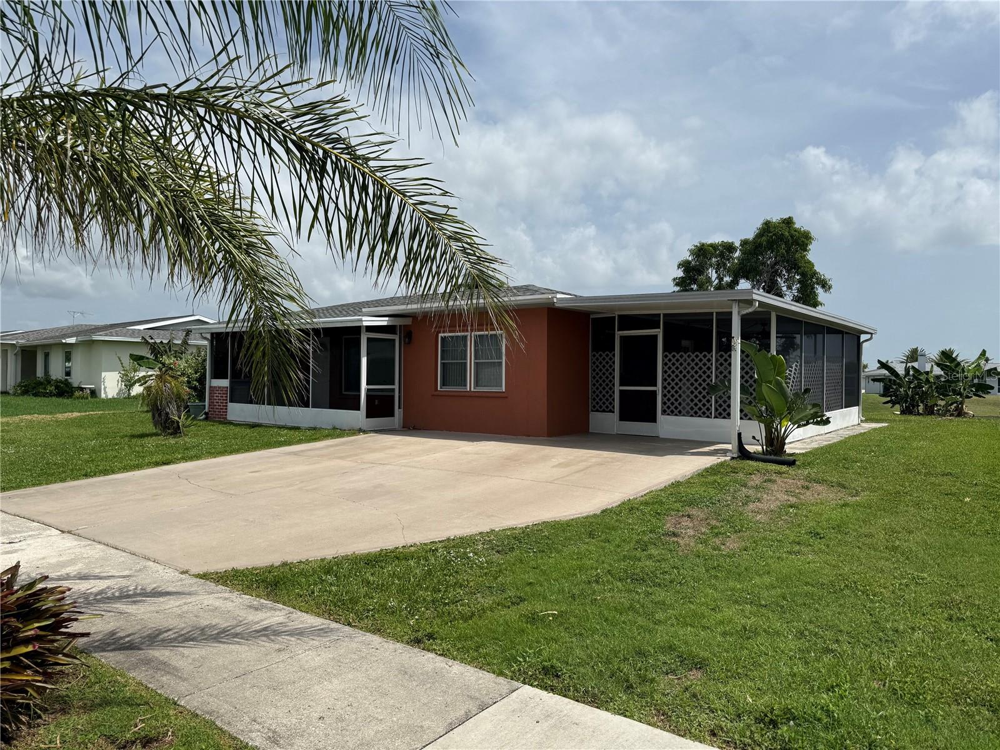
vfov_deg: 56.8
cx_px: 500
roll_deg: -0.6
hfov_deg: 71.6
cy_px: 375
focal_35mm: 24
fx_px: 693
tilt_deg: +0.9
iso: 80
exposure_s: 1/8130
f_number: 1.78
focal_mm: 6.76
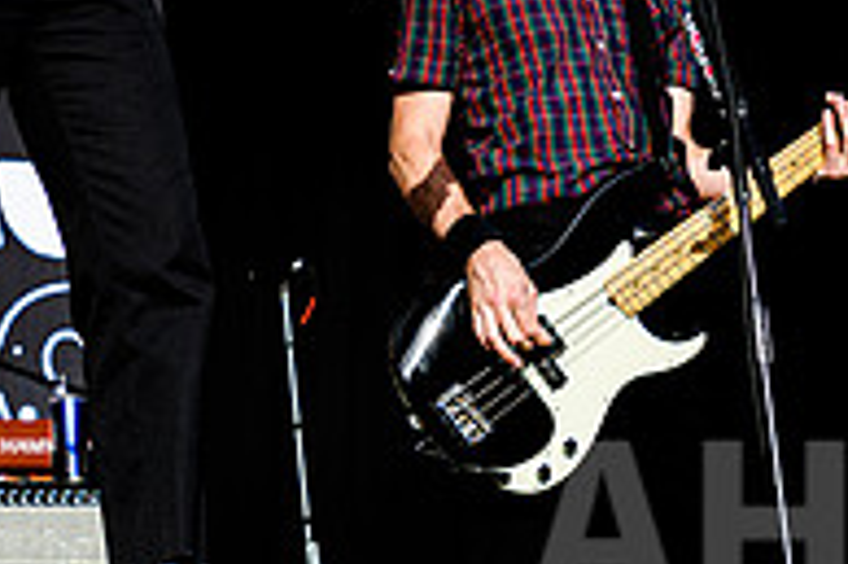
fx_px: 3083
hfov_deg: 15.5
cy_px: -110
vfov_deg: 10.3
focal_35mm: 131
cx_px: 100
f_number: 4.5
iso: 400
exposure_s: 1/2500
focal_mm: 35
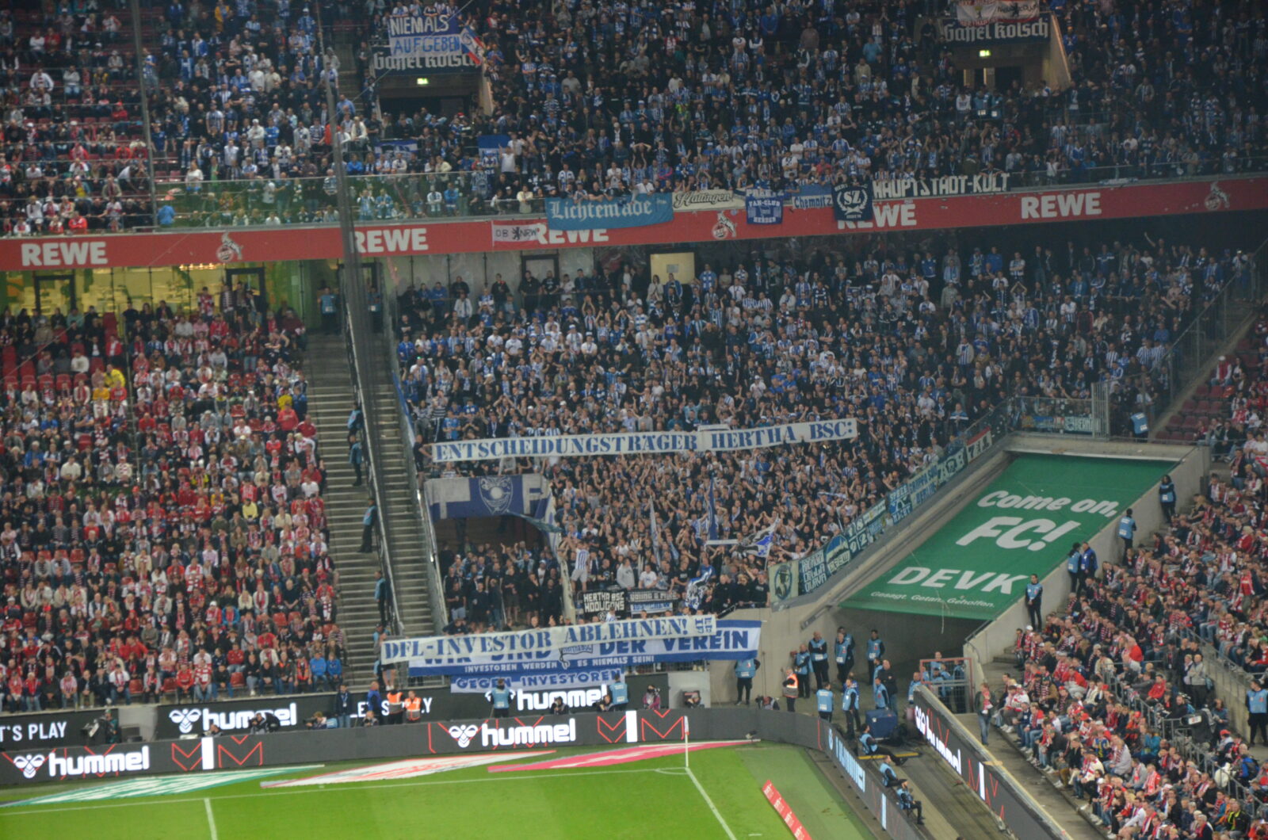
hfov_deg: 13.1
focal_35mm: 158
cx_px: 634
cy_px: 420
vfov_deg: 8.7
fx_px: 5536
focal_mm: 105
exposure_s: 1/125
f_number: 5.6
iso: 2000
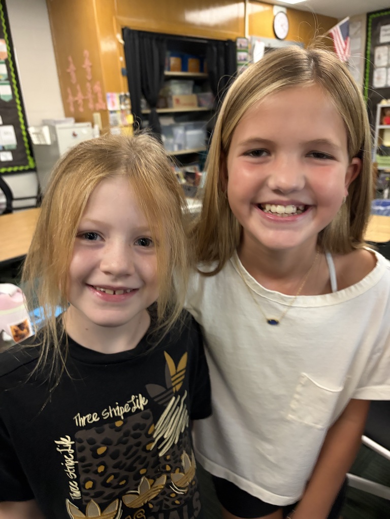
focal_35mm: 26
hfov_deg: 53.1
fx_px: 391
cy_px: 260
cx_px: 195
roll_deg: +3.6
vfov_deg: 67.3
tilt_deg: -18.6
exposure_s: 1/38
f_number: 1.6
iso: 500
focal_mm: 5.96
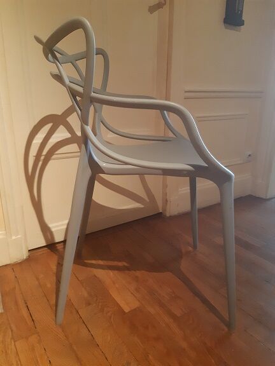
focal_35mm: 26
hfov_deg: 53.1
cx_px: 138
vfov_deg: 67.3
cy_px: 183
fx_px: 275
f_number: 1.7
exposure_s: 1/25
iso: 640
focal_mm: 3.92
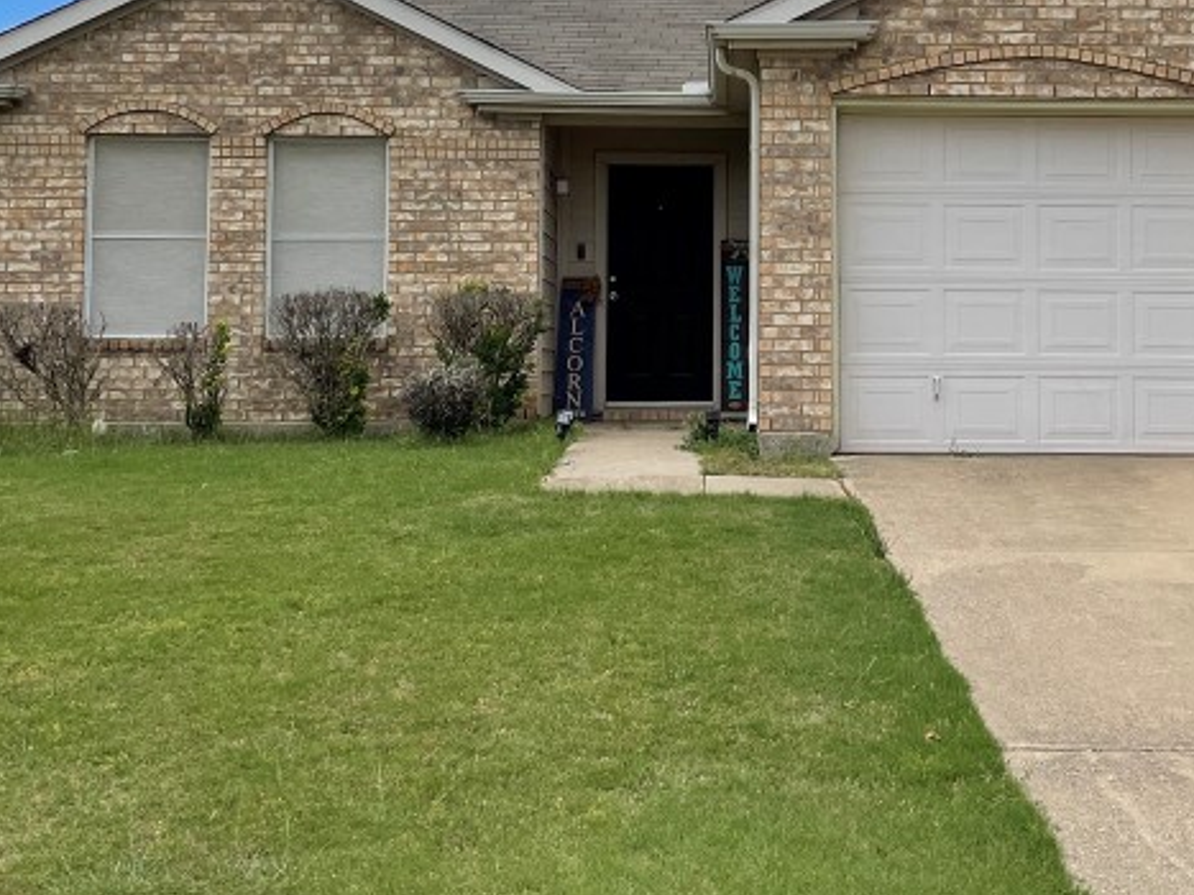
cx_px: 800
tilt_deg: +4.5
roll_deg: +0.5
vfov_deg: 25.4
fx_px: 1966
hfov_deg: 33.5
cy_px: 230
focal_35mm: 57
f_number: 1.6
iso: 32
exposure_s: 1/5814
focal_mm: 4.2
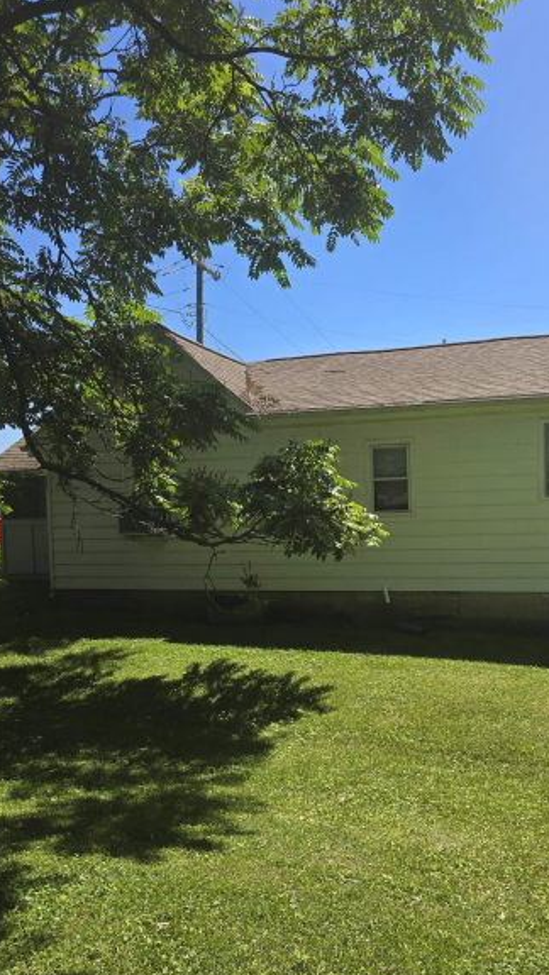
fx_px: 751
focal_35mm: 29
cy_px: 529
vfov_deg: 66.0
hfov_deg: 39.5
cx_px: 385
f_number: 1.7
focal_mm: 6.3
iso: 12
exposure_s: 1/606
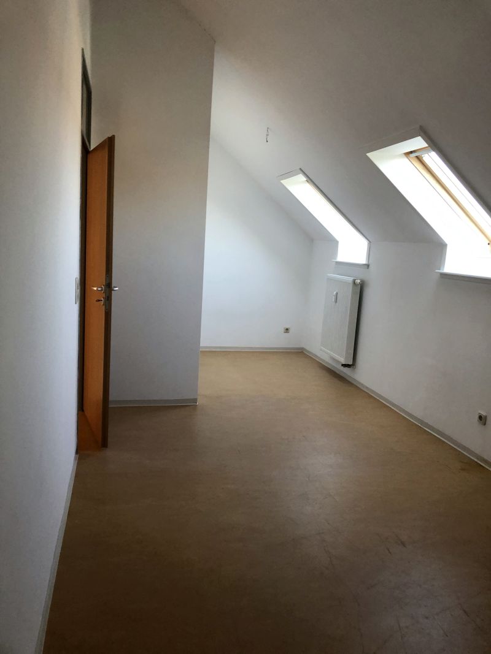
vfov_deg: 63.4
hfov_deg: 49.7
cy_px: 327
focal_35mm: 28
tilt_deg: -6.9
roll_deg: -2.7
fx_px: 530
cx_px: 246
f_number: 1.8
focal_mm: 3.99
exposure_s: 1/30
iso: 25
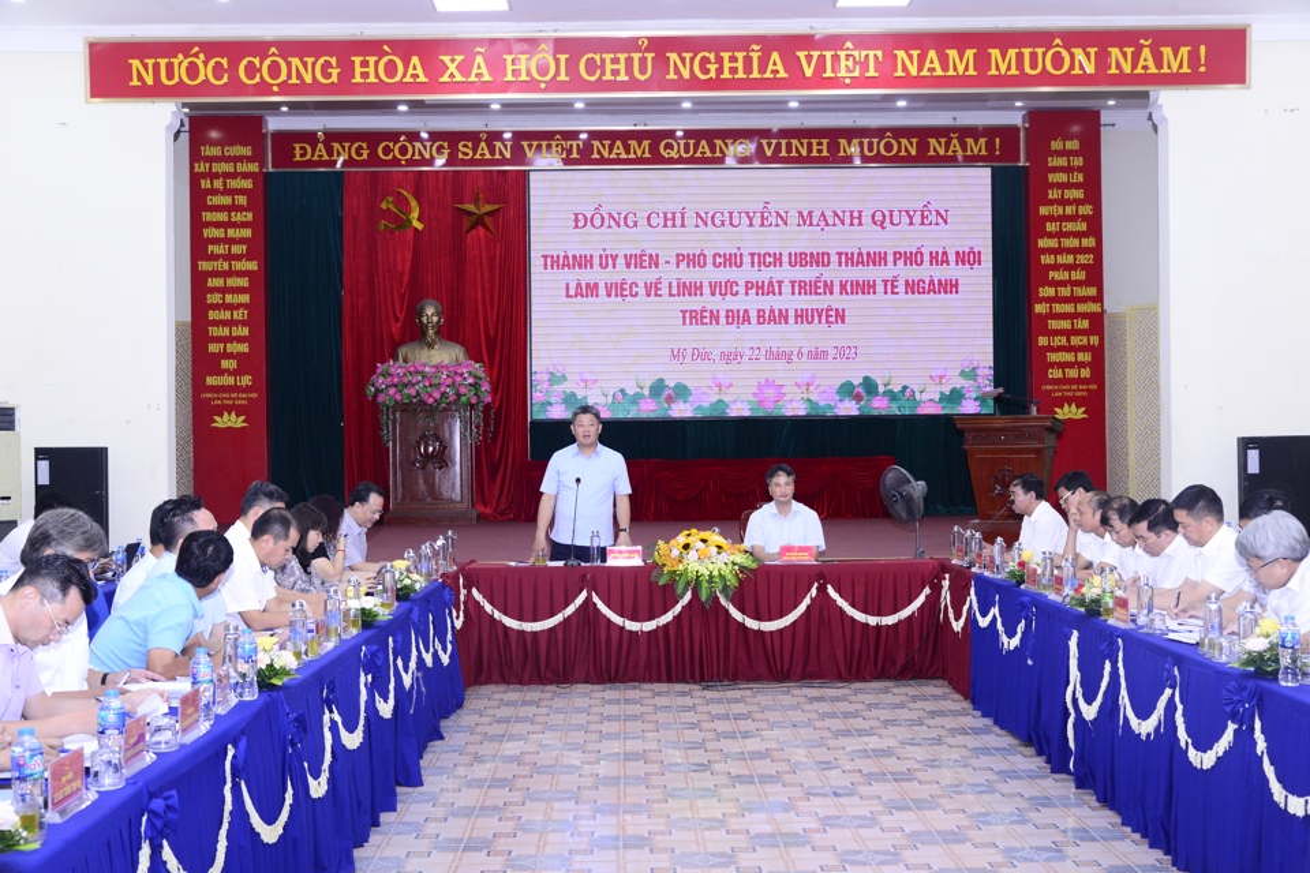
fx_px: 1747
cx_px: 655
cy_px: 436
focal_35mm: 48
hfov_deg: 41.1
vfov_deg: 28.1
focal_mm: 48
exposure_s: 1/125
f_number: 5
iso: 2000
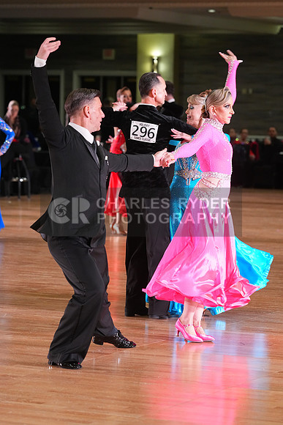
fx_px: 1709
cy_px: 212
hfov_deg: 9.5
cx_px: 142
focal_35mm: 145
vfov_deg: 14.2
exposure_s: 1/200
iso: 3200
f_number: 5
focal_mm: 145
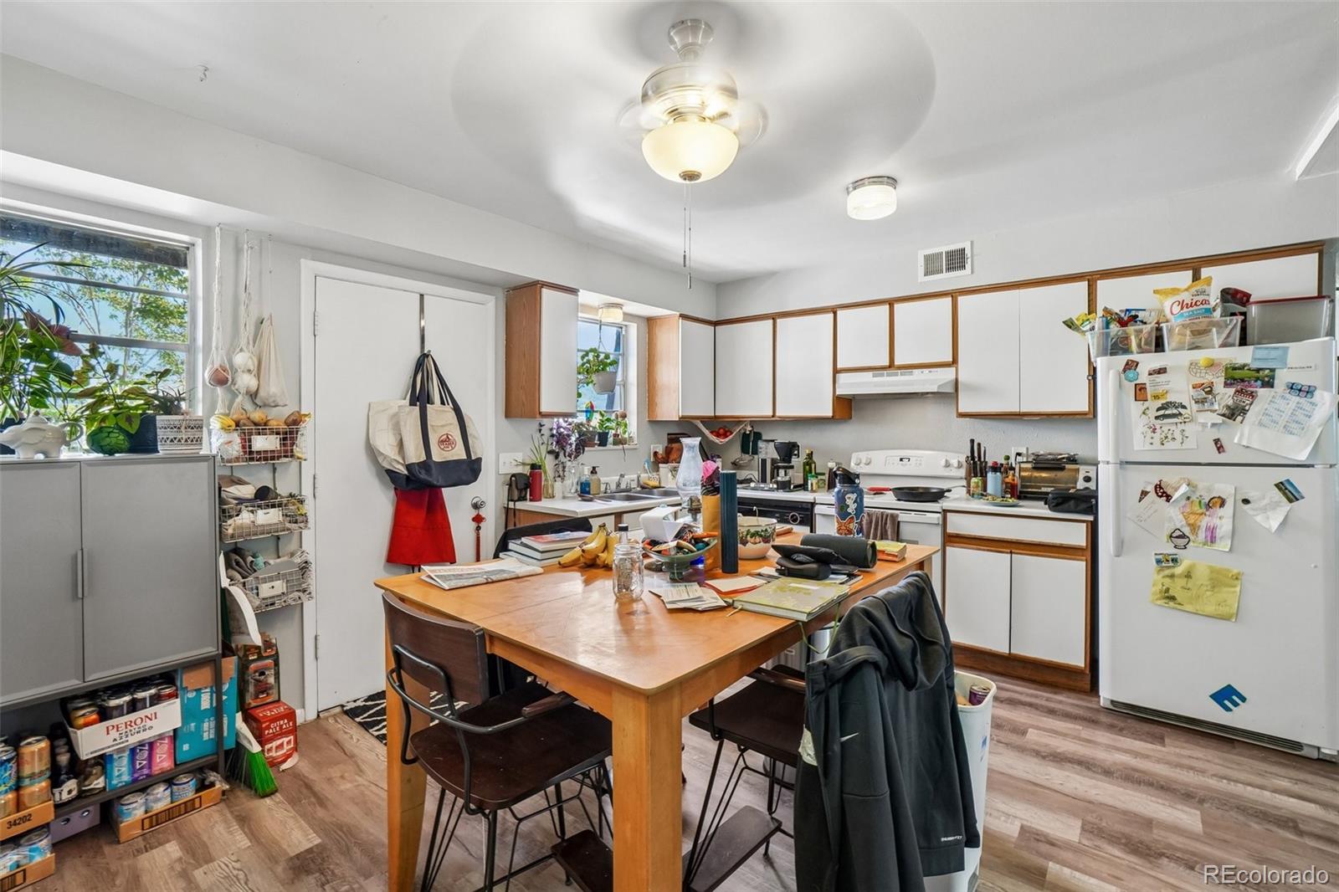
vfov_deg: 77.3
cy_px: 446
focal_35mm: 15
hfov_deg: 100.4
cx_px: 670
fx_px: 558
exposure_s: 1/10
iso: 400
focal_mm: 10
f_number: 8
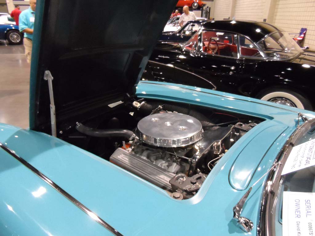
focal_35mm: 24
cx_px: 158
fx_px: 218
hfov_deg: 71.6
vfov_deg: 56.8
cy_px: 118
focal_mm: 4
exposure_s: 1/30
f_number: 3.2
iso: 640
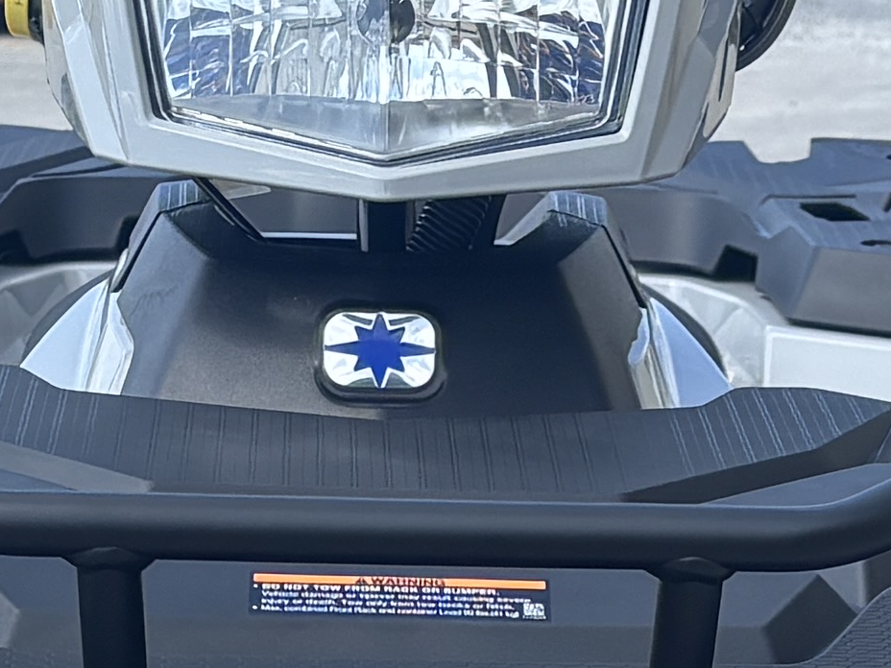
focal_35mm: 160
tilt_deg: -18.5
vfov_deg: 8.8
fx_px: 4118
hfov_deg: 12.3
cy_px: 1274
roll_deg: -1.9
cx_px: 443
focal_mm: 5.96
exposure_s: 1/1068
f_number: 1.6
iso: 50
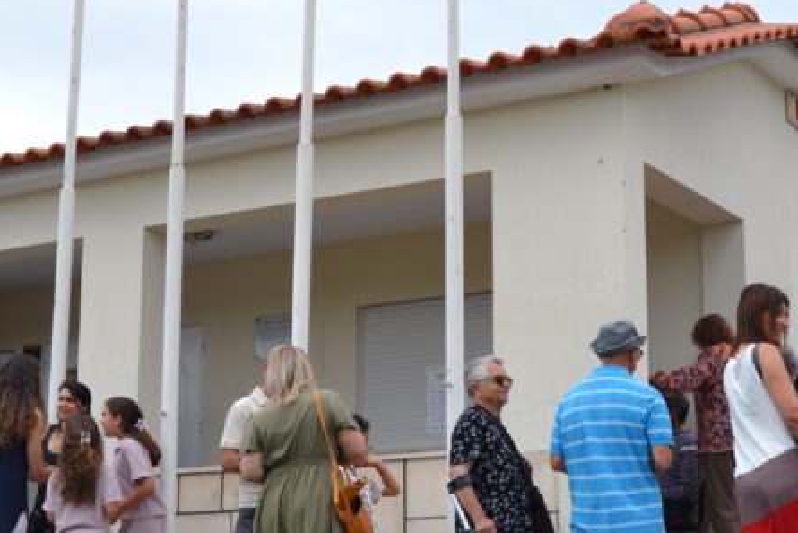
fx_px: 1685
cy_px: 288
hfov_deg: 26.6
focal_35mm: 76
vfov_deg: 18.0
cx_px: 425
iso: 100
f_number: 7.1
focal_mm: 22
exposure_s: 1/200
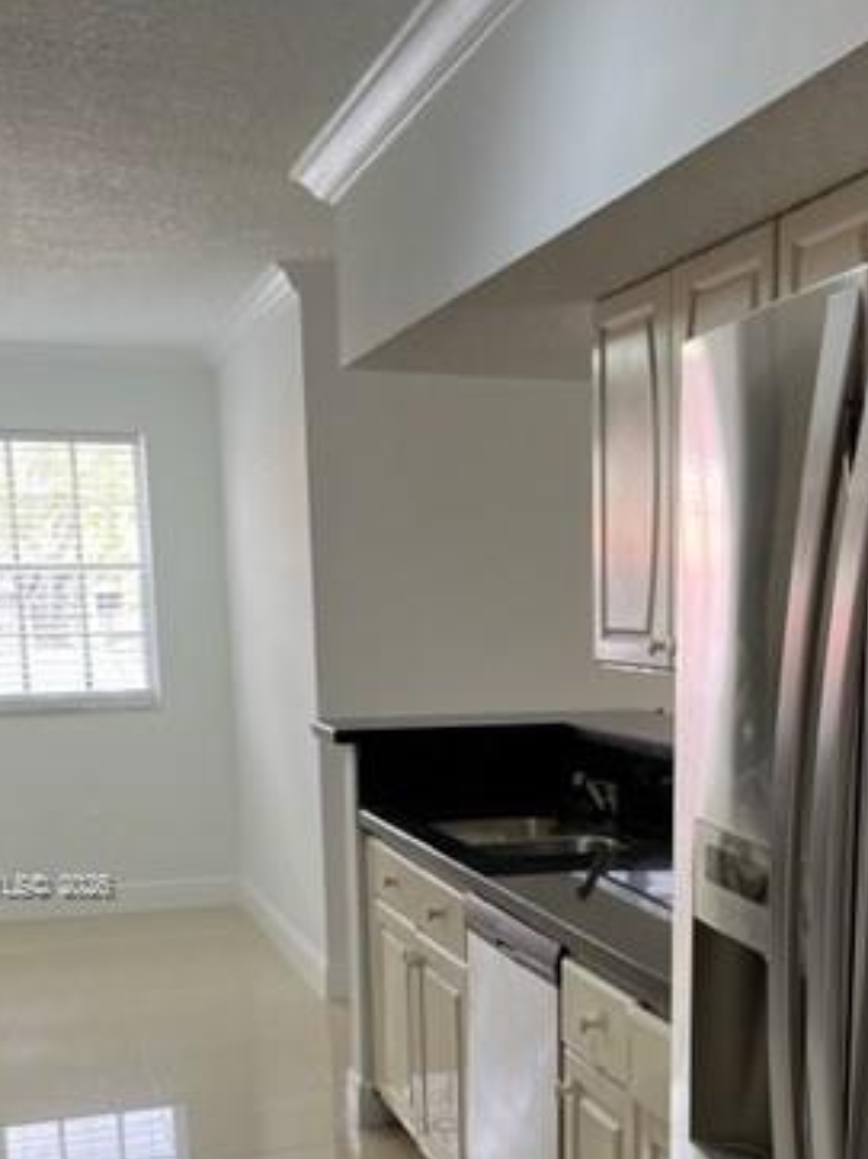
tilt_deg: -10.9
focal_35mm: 46
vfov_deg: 40.0
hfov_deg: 31.3
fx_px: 1540
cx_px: 561
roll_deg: +1.0
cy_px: 887
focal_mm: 5.1
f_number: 1.6
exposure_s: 1/121
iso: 100
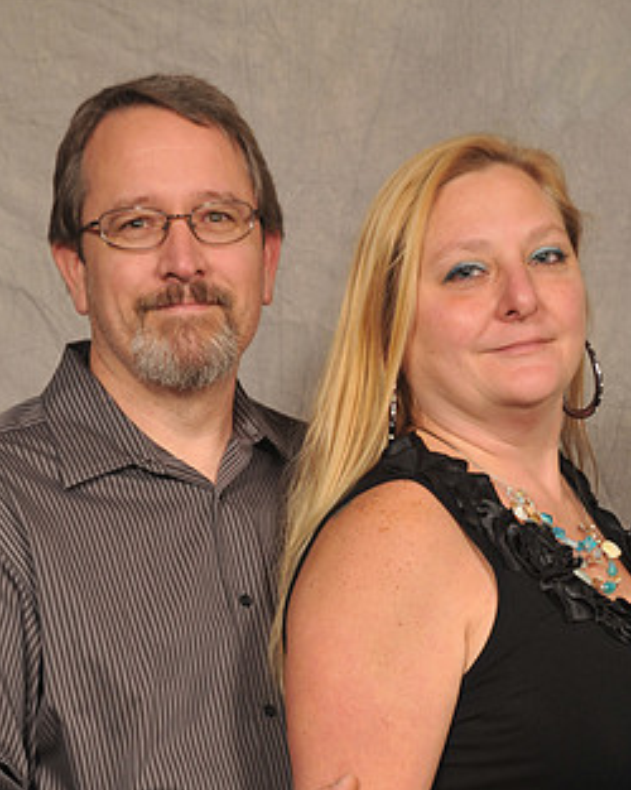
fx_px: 2313
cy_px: 719
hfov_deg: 15.5
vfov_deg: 19.0
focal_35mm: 99
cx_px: 319
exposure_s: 1/125
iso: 200
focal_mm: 38
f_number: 5.6
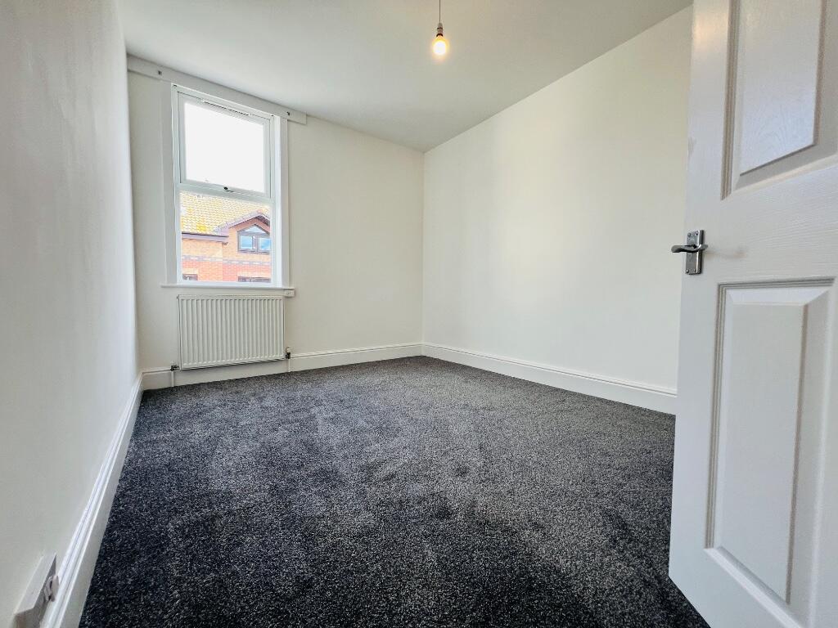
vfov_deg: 89.9
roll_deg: -2.0
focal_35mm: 13
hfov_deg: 106.2
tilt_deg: -4.3
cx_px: 419
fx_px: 315
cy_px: 314
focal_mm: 1.57
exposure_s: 1/99
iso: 50
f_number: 1.8
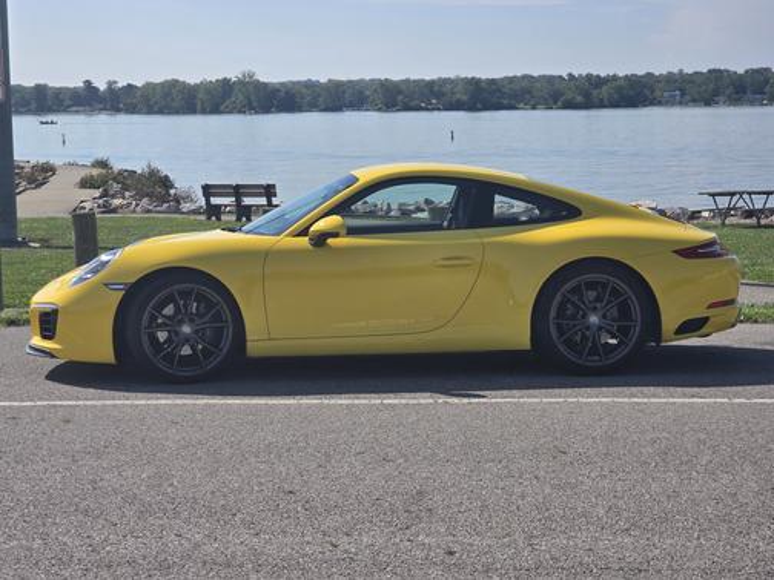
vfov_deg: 21.3
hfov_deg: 28.2
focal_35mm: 69
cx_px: 387
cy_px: 290
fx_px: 1543
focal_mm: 7.9
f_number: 2.4
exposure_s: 1/2977
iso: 50
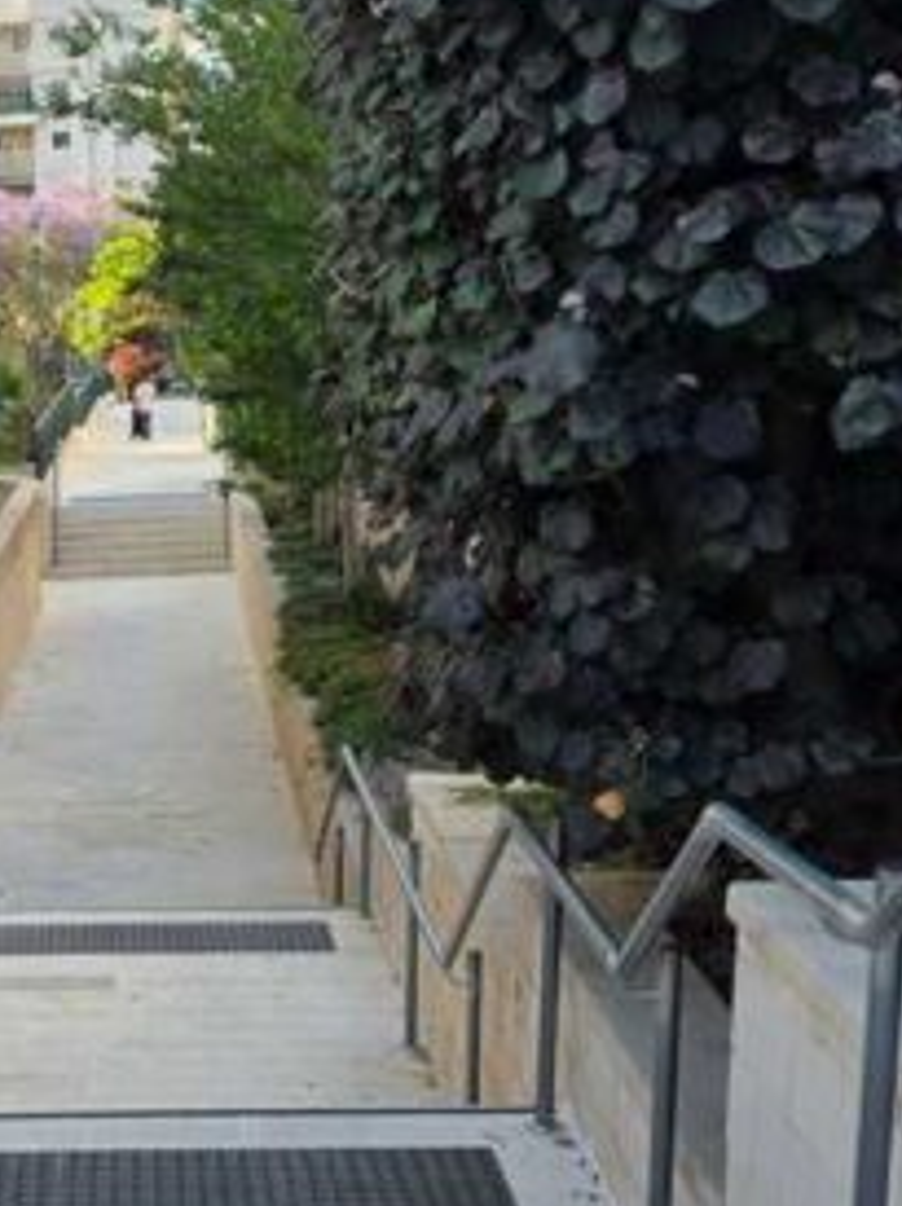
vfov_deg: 30.4
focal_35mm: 63
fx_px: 2192
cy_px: 869
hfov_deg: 22.2
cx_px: -48
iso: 32
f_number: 1.7
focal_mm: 6.25
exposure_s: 1/359
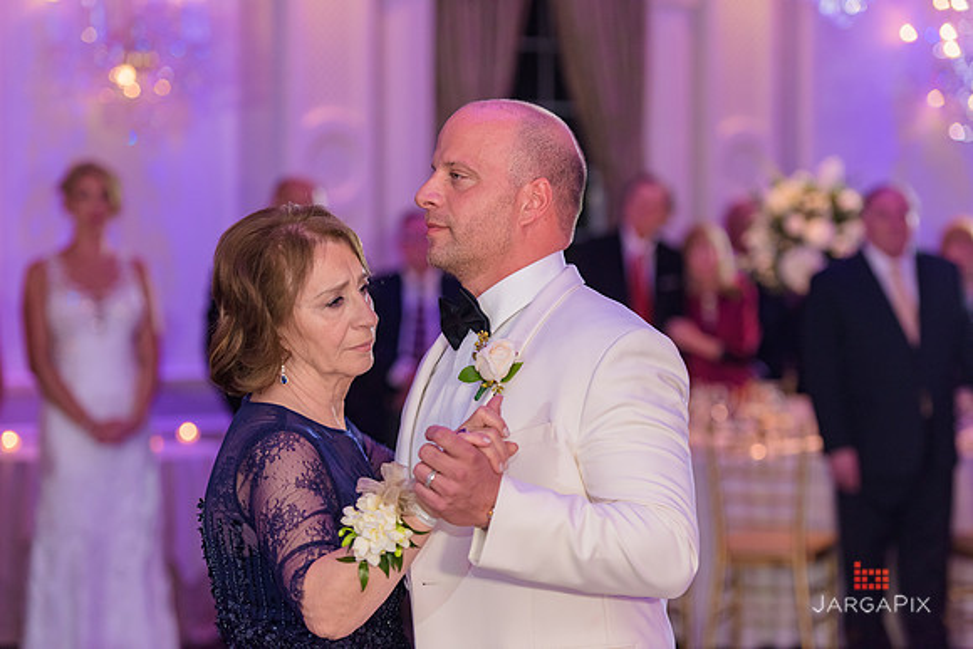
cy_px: 324
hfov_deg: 18.6
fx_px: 2974
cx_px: 486
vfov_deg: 12.5
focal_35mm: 110
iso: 1600
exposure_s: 1/125
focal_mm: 110
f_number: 3.2
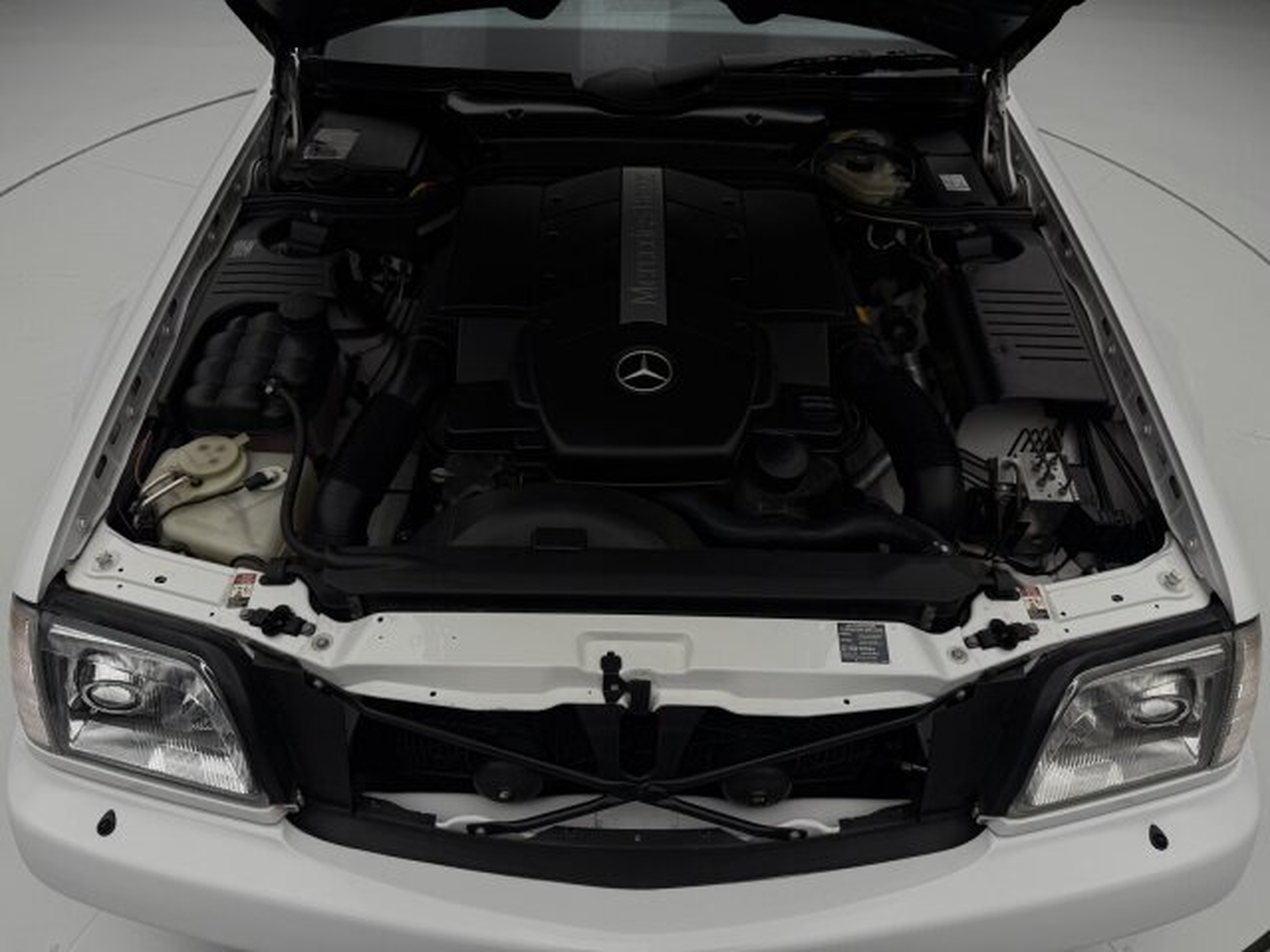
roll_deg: -2.1
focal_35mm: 24
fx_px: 881
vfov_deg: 56.8
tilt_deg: -42.7
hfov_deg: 71.6
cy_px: 476
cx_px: 635
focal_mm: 6.76
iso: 50
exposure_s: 1/146
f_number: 1.78
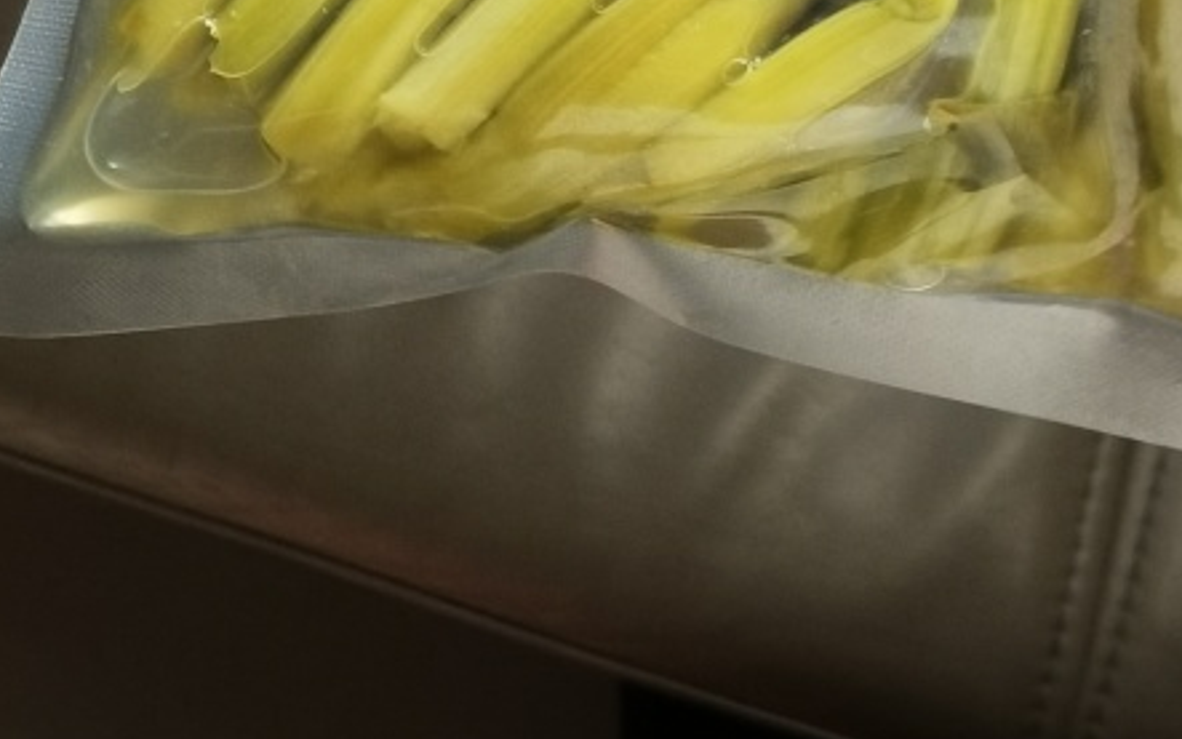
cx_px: 950
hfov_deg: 29.1
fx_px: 2223
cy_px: -241
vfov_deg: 17.6
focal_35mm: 69
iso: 50
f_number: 2.2
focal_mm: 2.26
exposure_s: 1/550
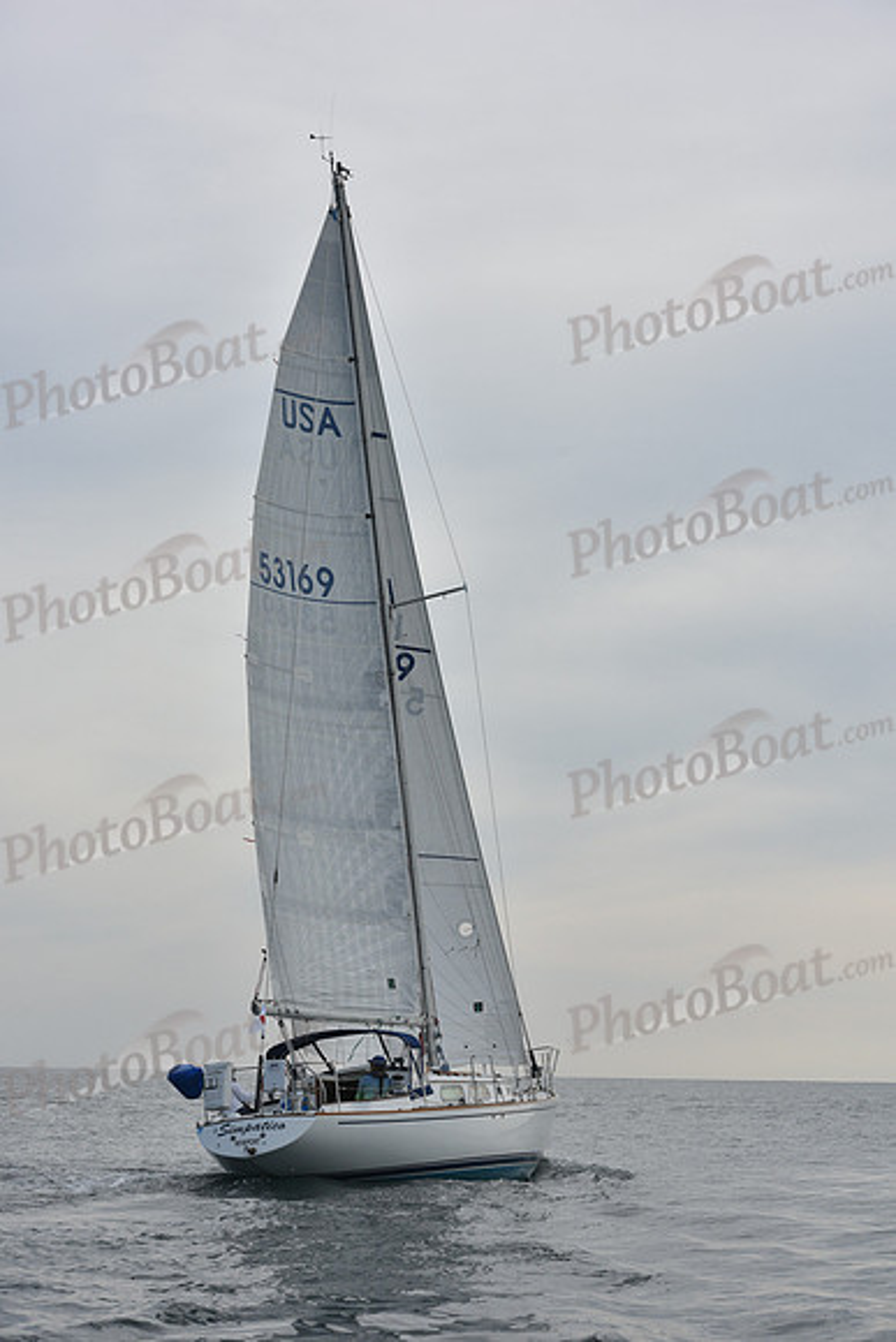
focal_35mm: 75
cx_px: 448
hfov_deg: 18.2
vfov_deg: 27.0
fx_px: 2798
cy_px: 671
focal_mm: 75
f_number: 9
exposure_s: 1/1000
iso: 320
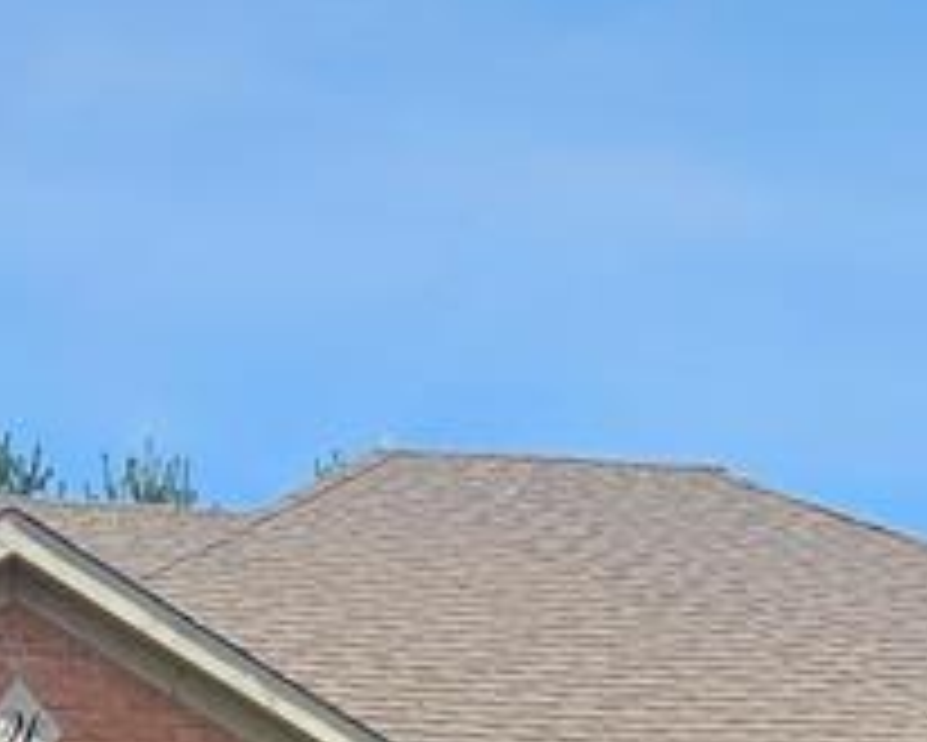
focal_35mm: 63
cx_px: 387
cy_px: 1569
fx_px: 1729
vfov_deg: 16.7
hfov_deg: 30.0
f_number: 2.2
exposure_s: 1/2551
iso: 50
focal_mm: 2.2
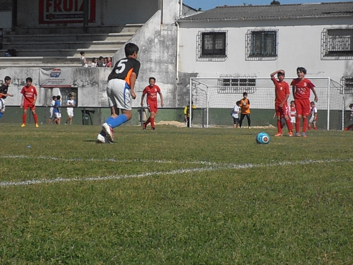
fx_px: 1407
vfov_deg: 10.7
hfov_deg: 14.3
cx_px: 176
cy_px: 132
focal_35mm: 138
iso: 400
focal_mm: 24.39
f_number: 15
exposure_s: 1/640
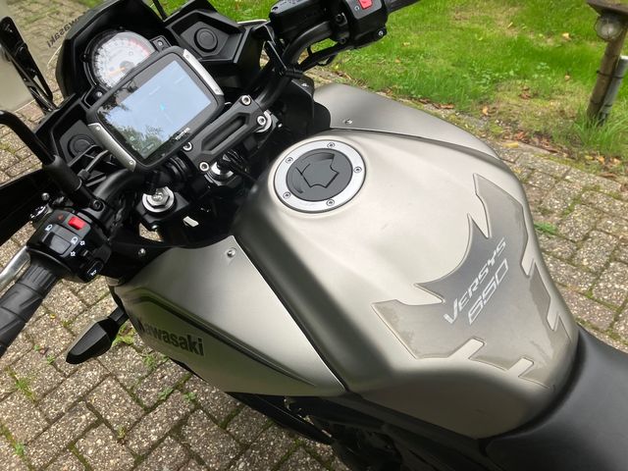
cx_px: 314
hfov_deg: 63.4
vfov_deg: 49.7
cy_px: 236
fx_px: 508
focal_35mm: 28
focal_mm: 3.99
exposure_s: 1/170
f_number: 1.8
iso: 25
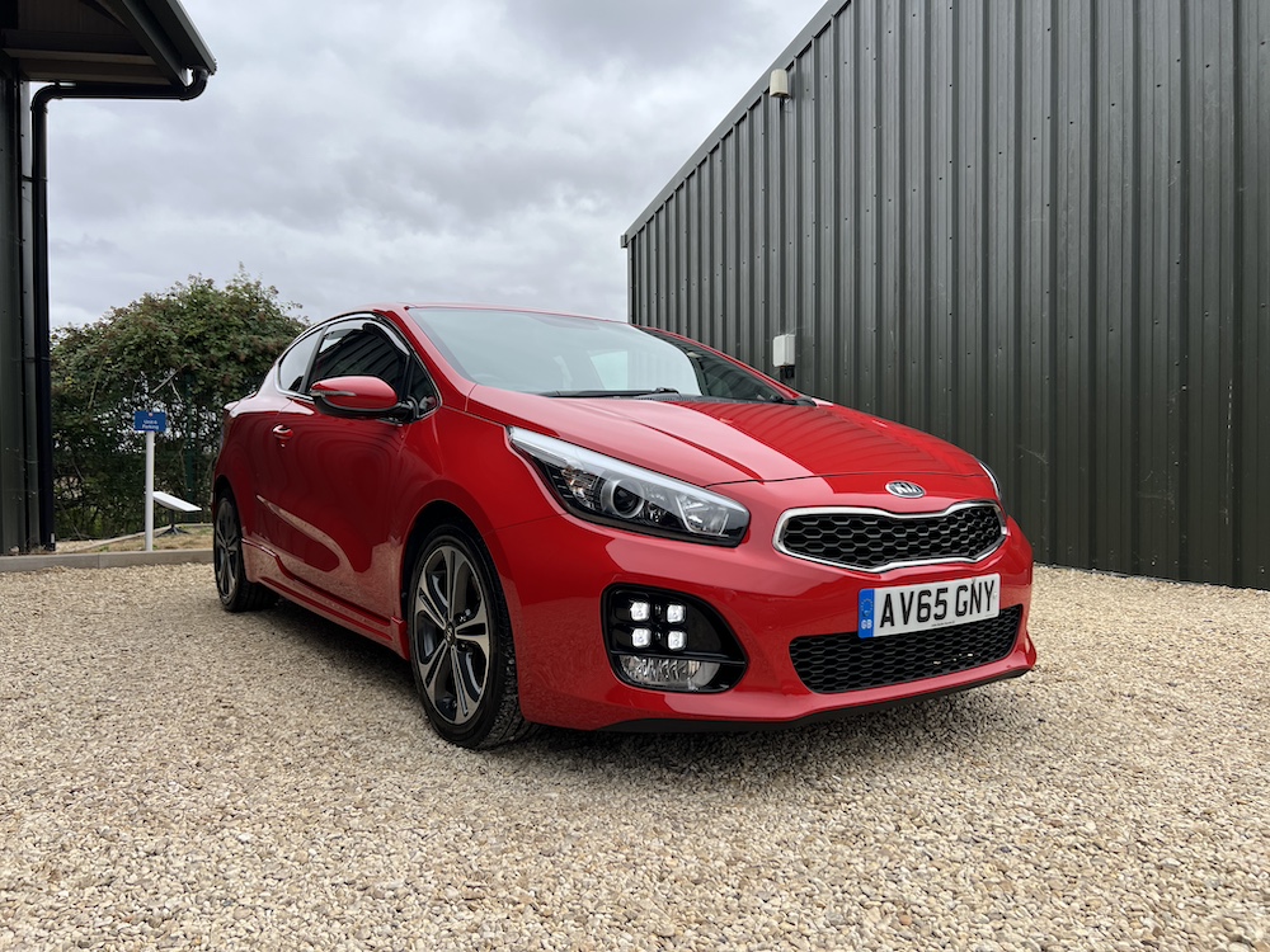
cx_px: 635
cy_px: 476
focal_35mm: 26
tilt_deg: -2.3
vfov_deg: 53.1
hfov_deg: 67.3
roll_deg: +1.0
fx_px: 954
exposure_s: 1/1553
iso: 50
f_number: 1.5
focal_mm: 5.7
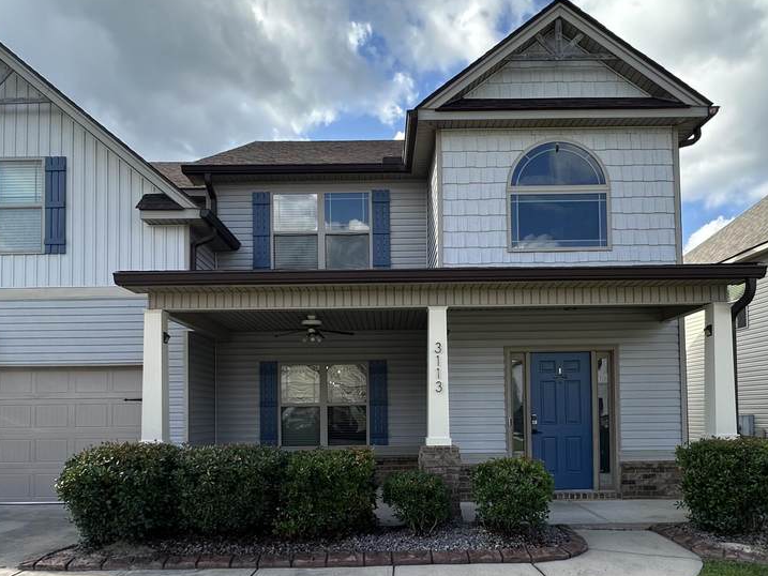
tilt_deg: +1.8
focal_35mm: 25
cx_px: 383
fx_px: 555
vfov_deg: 53.5
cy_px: 398
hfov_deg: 69.4
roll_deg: +1.1
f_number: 2.2
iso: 40
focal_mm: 2.22
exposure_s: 1/489
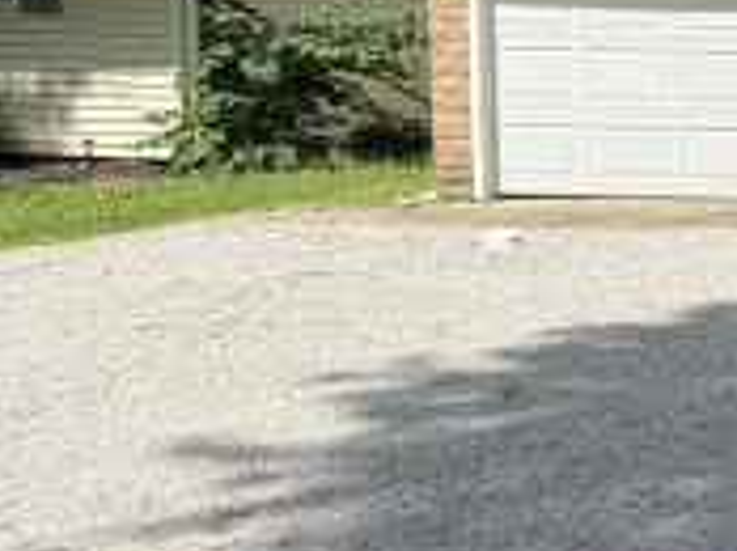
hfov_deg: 17.0
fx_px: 1956
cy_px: 318
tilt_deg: -6.0
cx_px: 1374
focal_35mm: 92
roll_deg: -0.2
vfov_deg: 16.0
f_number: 1.78
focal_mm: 6.76
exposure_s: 1/3021
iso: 80
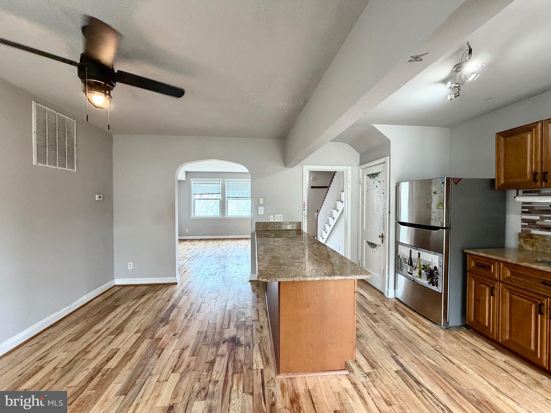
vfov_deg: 85.7
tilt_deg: -1.4
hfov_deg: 102.1
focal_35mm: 14
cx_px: 276
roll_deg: +0.1
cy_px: 206
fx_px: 223
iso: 200
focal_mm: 2.22
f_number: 2.2
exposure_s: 1/120
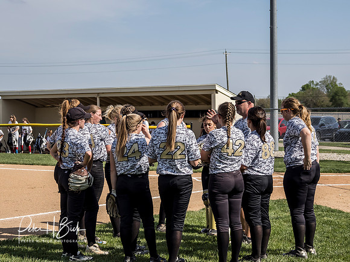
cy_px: 131
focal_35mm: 76
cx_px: 175
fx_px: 768
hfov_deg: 25.7
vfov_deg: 19.4
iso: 400
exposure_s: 1/2000
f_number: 4.5
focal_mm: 38
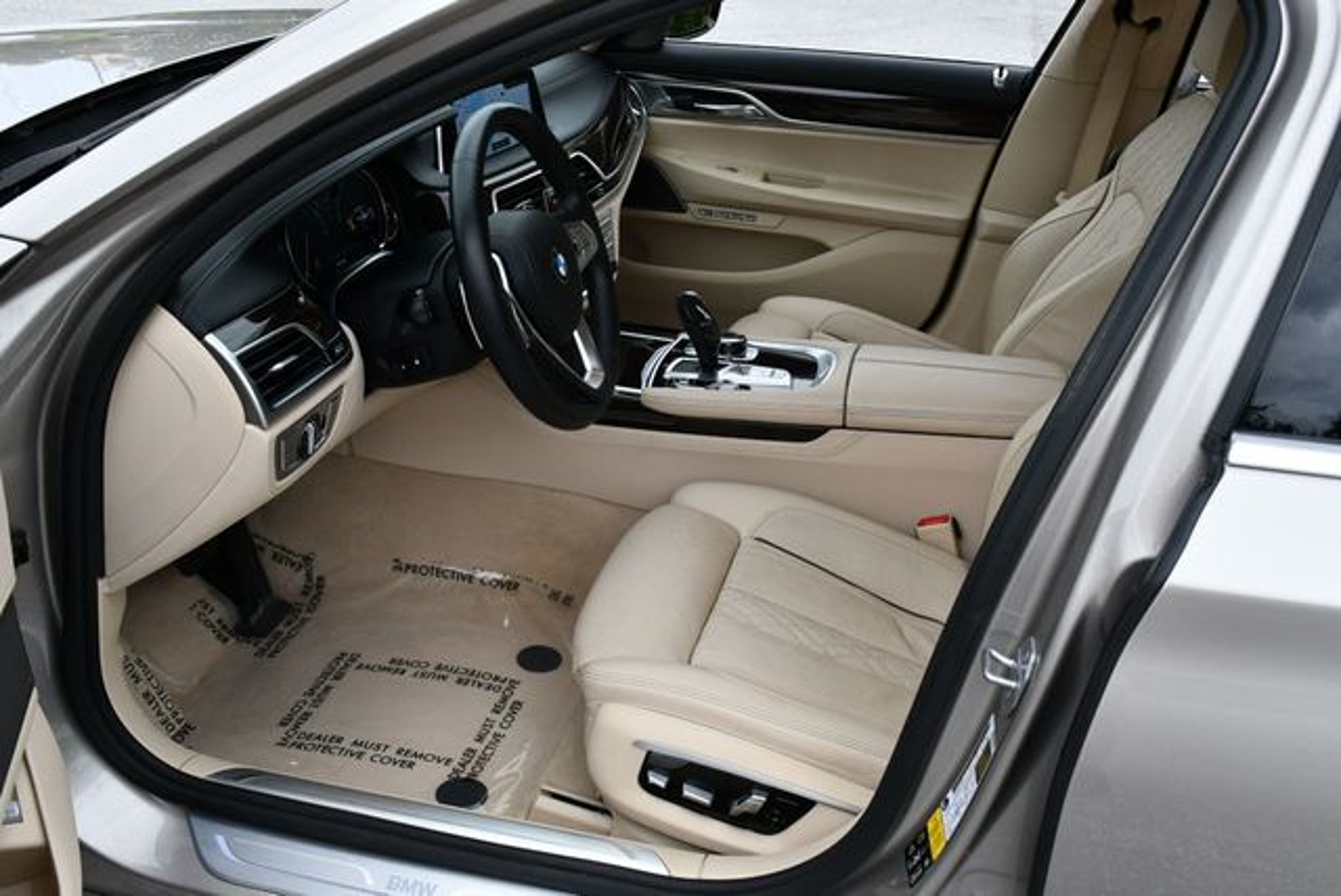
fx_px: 1342
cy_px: 448
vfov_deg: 36.9
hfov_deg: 53.1
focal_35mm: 36
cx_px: 670
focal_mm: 18
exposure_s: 1/250
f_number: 5.6
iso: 360
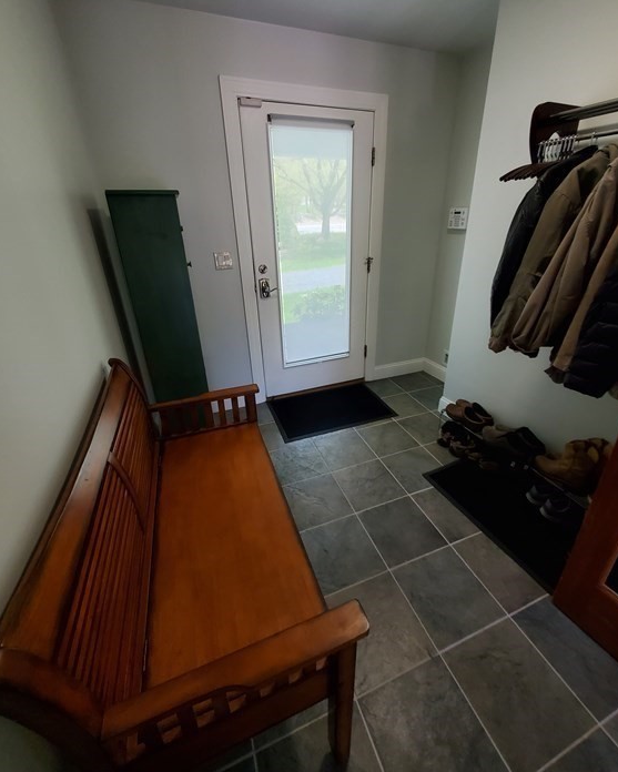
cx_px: 314
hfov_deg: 88.0
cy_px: 364
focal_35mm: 14
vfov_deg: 100.6
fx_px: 320
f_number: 2.2
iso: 250
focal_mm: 1.8
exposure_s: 1/59
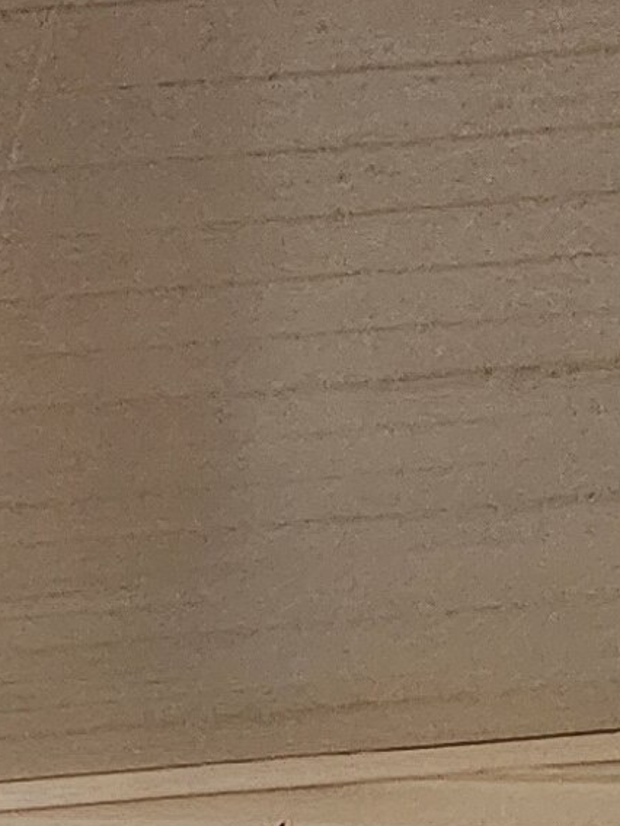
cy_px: 2055
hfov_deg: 9.0
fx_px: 3869
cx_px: -233
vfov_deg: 10.4
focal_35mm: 162
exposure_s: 1/120
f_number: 1.8
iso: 1000
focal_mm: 5.4
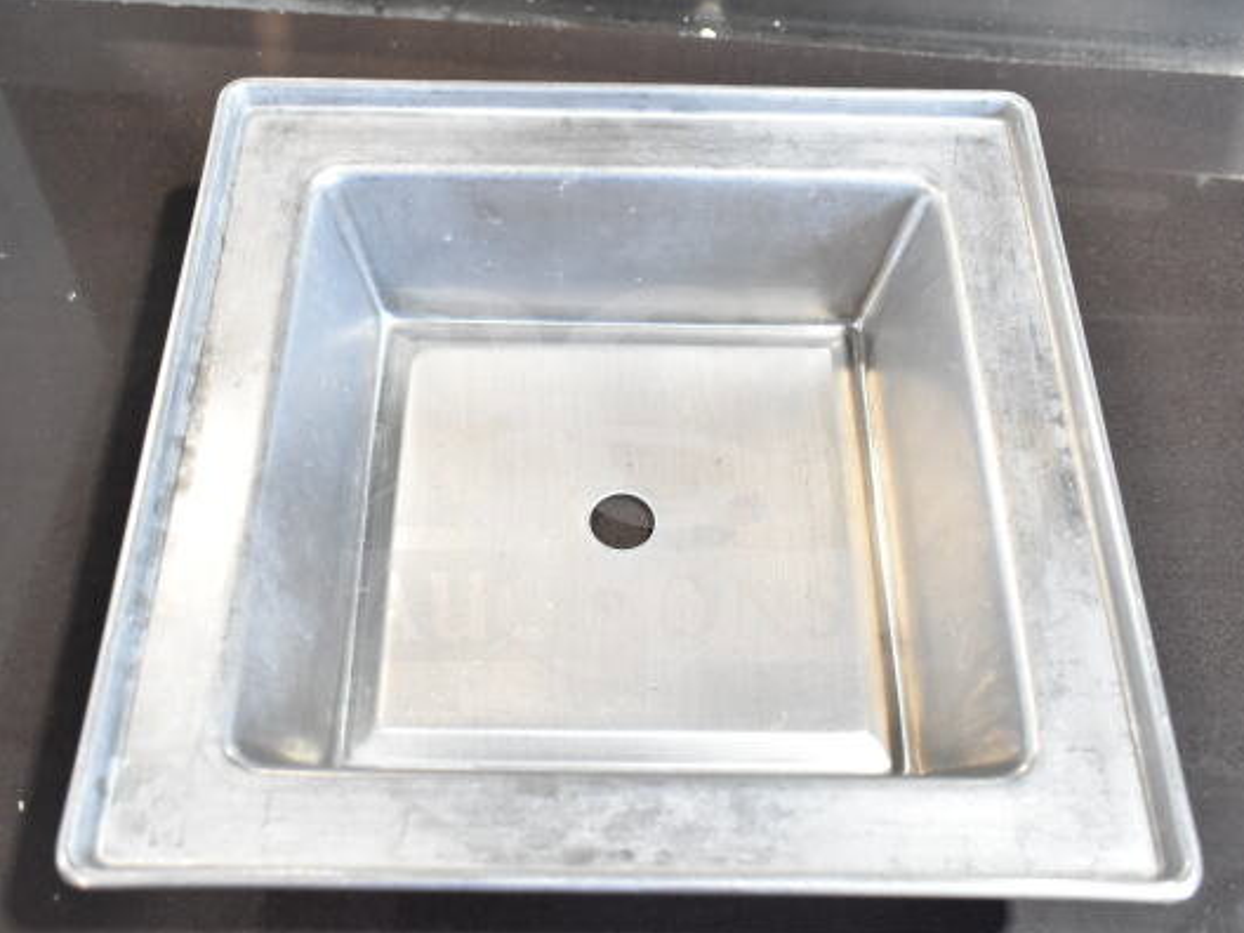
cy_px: 475
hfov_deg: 46.8
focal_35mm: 40
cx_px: 603
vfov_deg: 36.0
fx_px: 1437
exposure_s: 1/100
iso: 1600
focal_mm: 24
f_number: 5
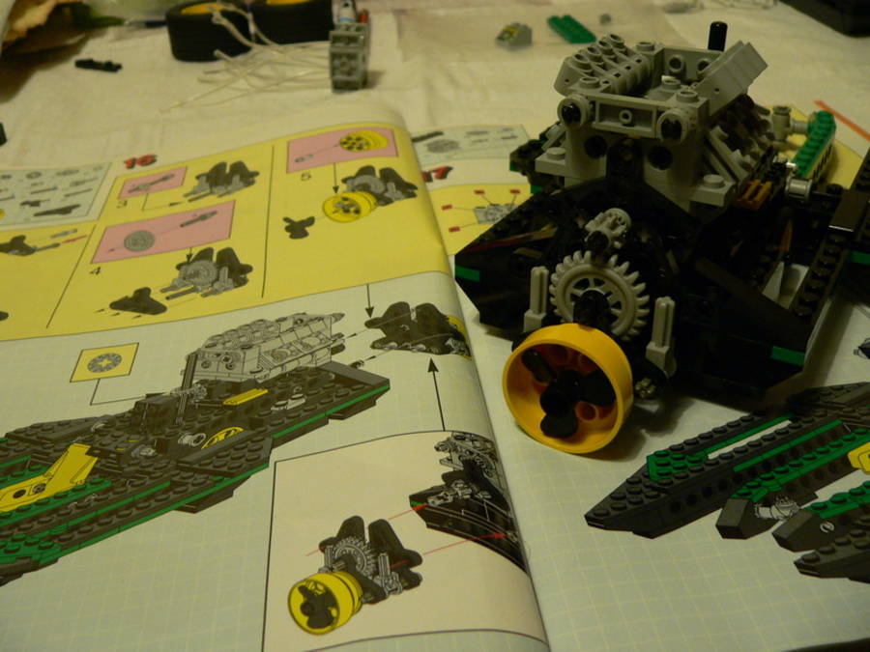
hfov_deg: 51.4
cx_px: 435
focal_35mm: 36
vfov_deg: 39.7
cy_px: 326
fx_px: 905
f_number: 2.8
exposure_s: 1/10
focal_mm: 6
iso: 200
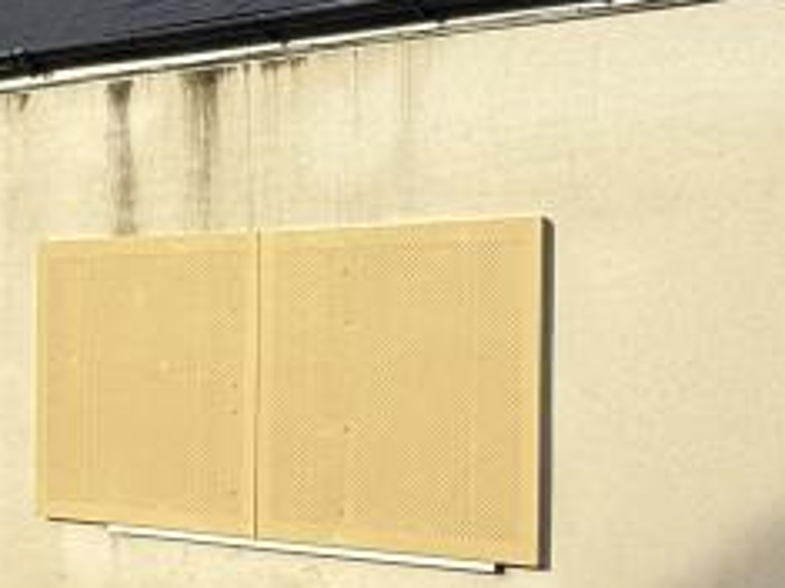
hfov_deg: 30.7
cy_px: 361
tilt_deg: +4.2
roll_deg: -0.6
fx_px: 1383
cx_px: 130
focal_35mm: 61
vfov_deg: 24.0
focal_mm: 2.22
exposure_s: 1/1613
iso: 50
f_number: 2.2
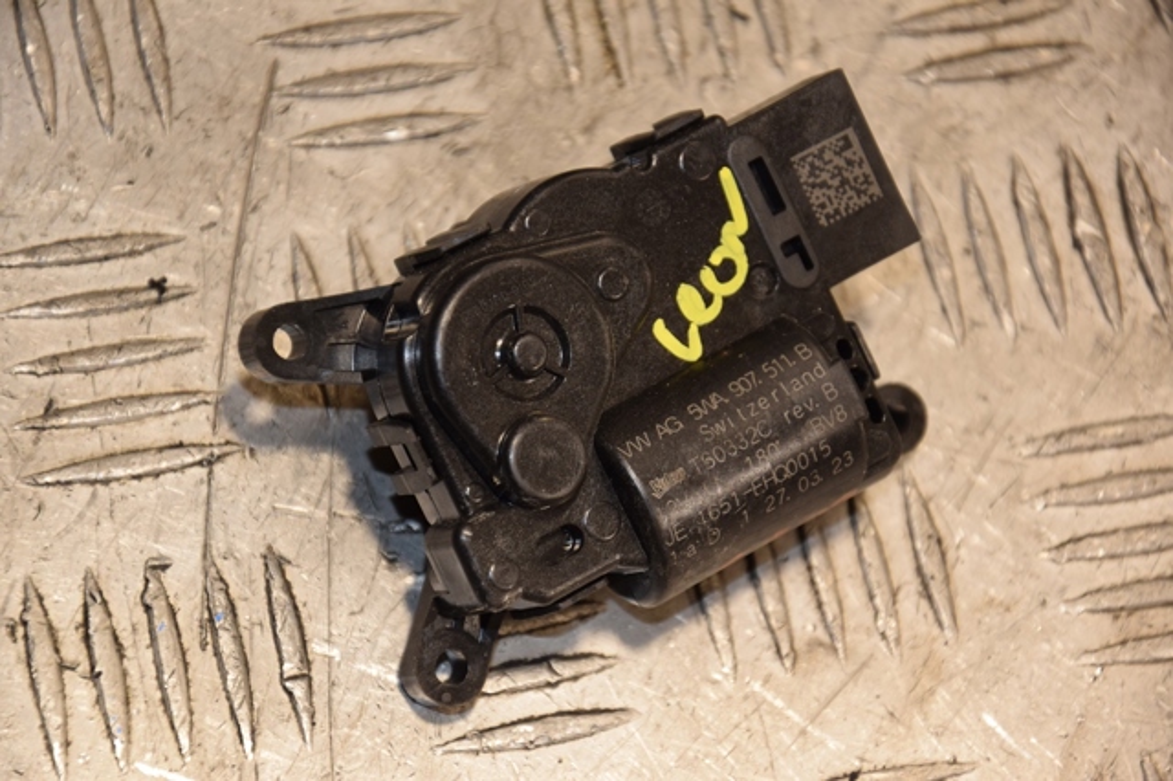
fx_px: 5129
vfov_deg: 8.7
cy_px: 390
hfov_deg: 13.0
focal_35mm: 158
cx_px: 586
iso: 800
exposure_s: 1/160
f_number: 5.6
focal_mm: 105
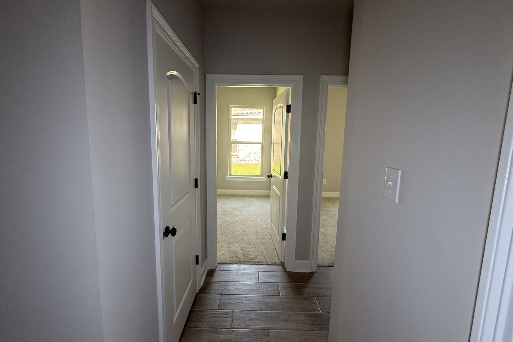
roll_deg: -2.5
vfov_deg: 77.3
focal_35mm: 15
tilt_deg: -5.3
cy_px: 163
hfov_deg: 100.4
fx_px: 214
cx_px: 251
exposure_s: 1/99
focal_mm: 2.22
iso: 200
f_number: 2.2
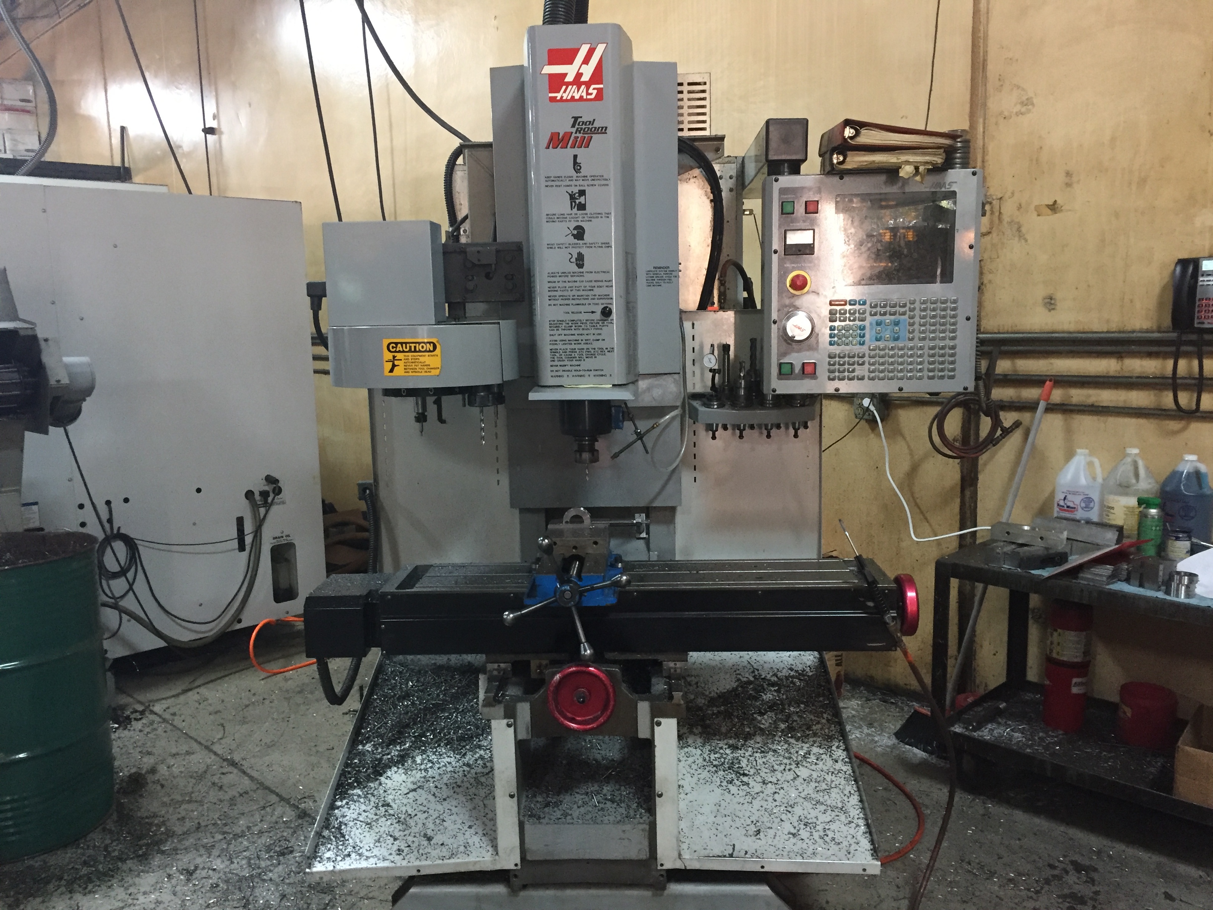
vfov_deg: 48.2
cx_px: 606
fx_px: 1016
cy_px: 455
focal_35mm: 29
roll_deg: +1.3
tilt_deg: -7.6
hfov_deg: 61.7
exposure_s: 1/30
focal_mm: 4.15
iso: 200
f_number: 2.2
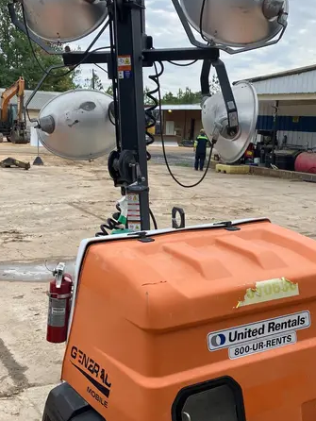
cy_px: 260
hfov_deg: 31.4
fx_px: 559
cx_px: 191
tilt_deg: -12.4
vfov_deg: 41.0
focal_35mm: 46
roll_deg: -2.1
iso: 25
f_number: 1.8
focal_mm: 3.99
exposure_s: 1/242
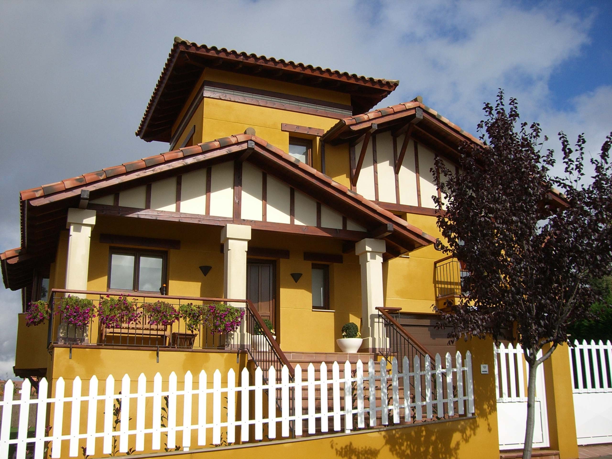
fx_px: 672
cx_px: 306
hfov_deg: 49.0
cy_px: 230
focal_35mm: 38
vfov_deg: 37.7
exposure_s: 1/800
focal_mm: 6.2
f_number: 4.3
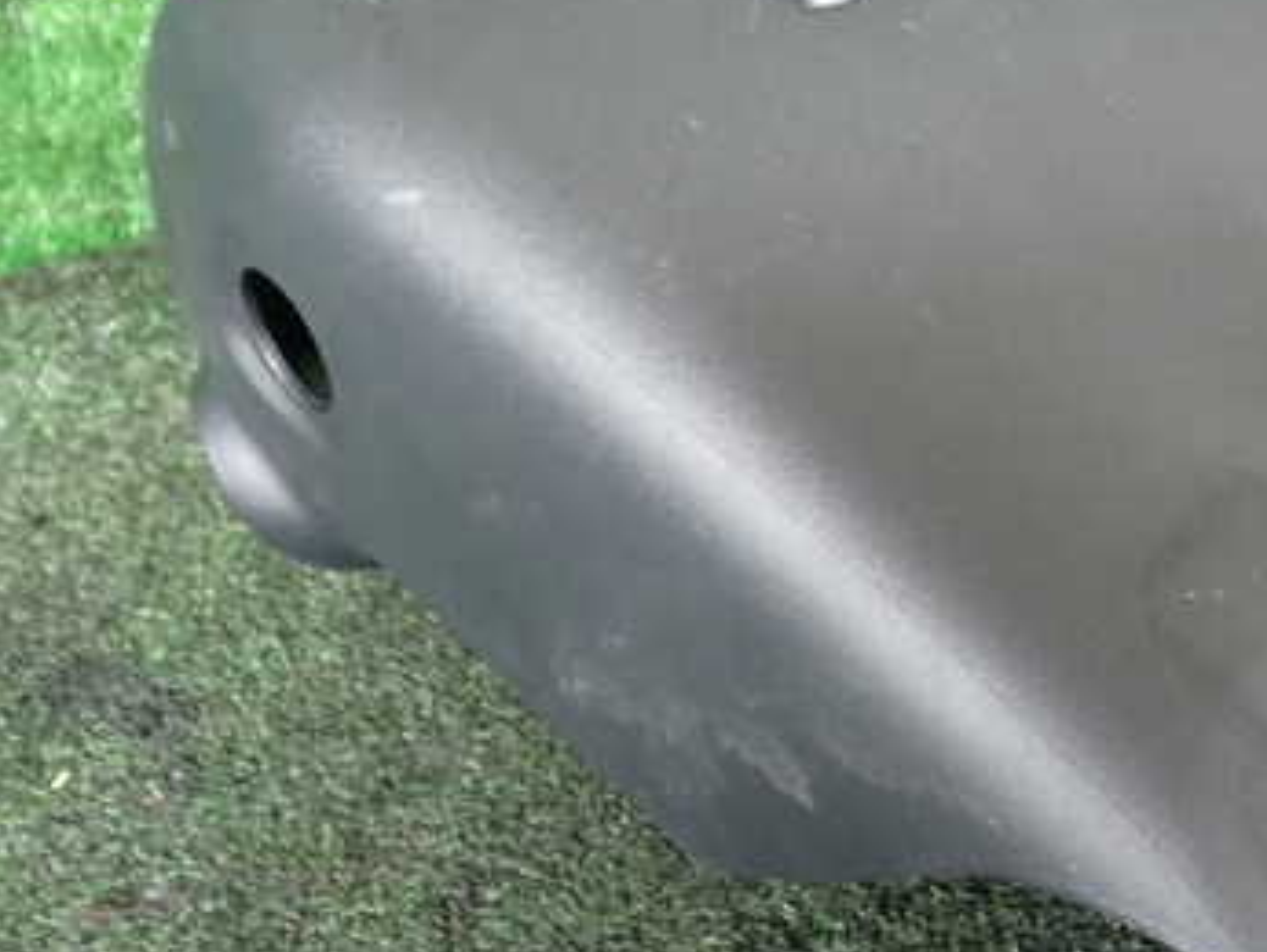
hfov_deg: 36.1
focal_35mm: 52
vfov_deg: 27.9
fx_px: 1905
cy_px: 300
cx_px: 915
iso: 200
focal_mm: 5.4
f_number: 2.3
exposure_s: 1/60
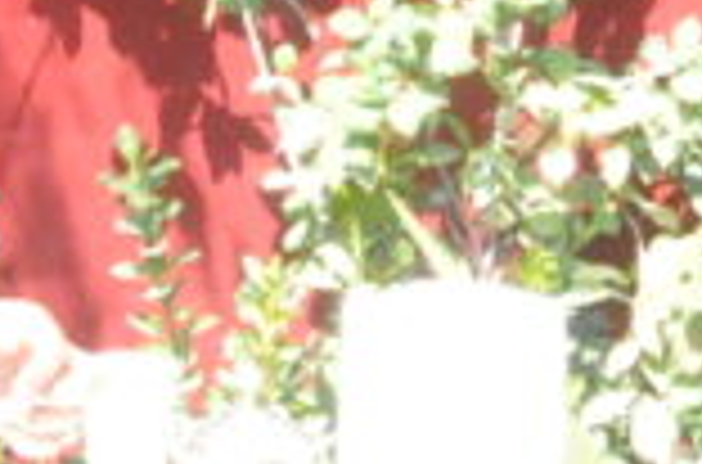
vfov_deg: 5.8
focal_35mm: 237
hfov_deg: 8.5
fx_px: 4608
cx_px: -414
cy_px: 347
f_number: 25
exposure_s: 1/200
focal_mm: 24
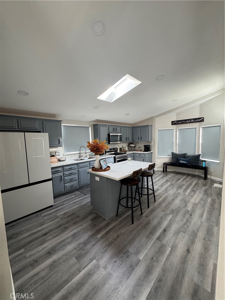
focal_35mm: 14
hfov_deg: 85.7
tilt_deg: -5.8
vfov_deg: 102.1
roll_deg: +1.6
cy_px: 150
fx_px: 121
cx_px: 112
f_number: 2.2
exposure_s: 1/99
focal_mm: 2.22
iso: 250
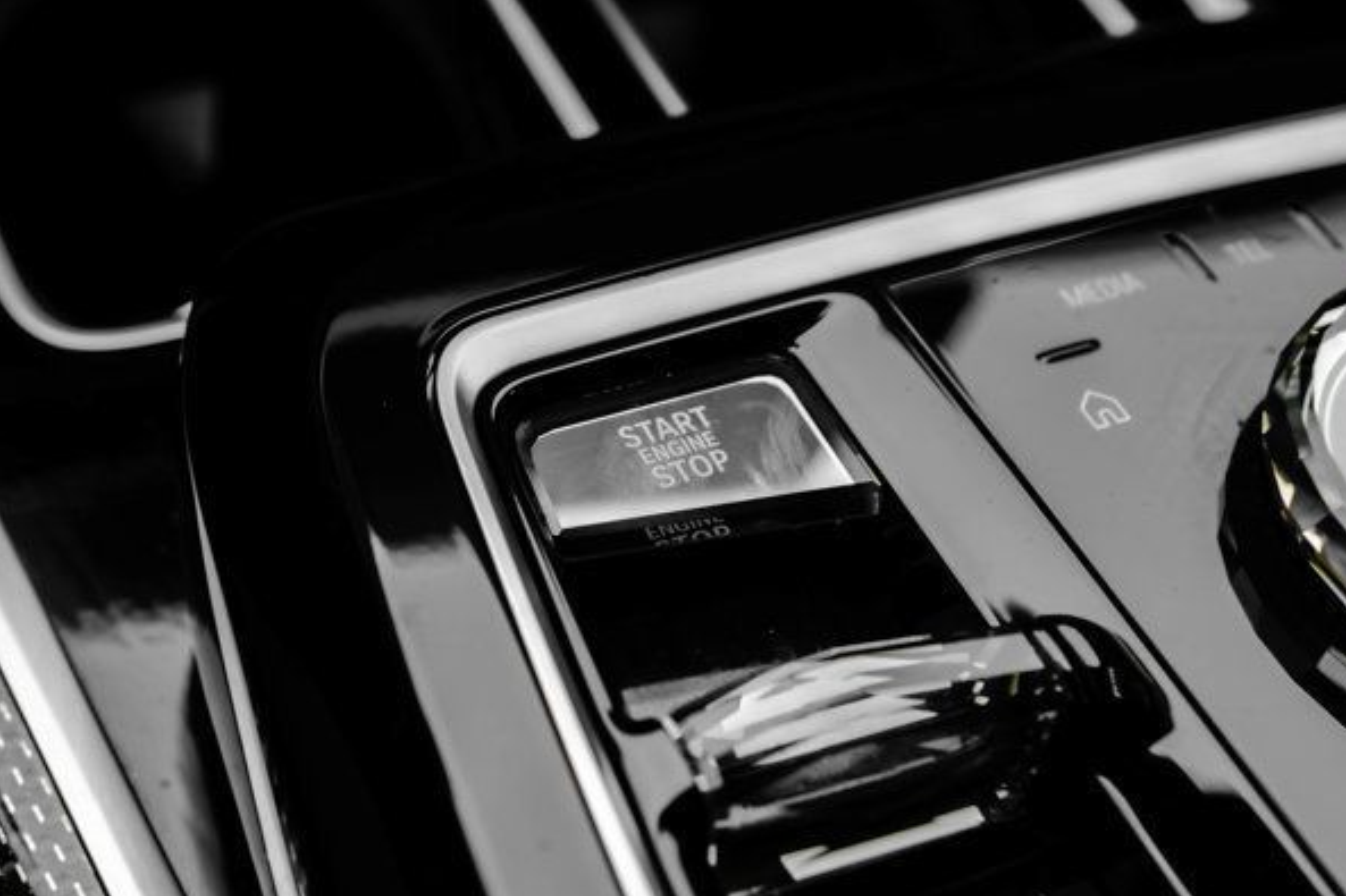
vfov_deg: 25.0
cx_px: 651
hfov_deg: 36.9
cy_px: 443
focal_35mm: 54
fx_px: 2018
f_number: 8
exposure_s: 1/320
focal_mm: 50
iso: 640
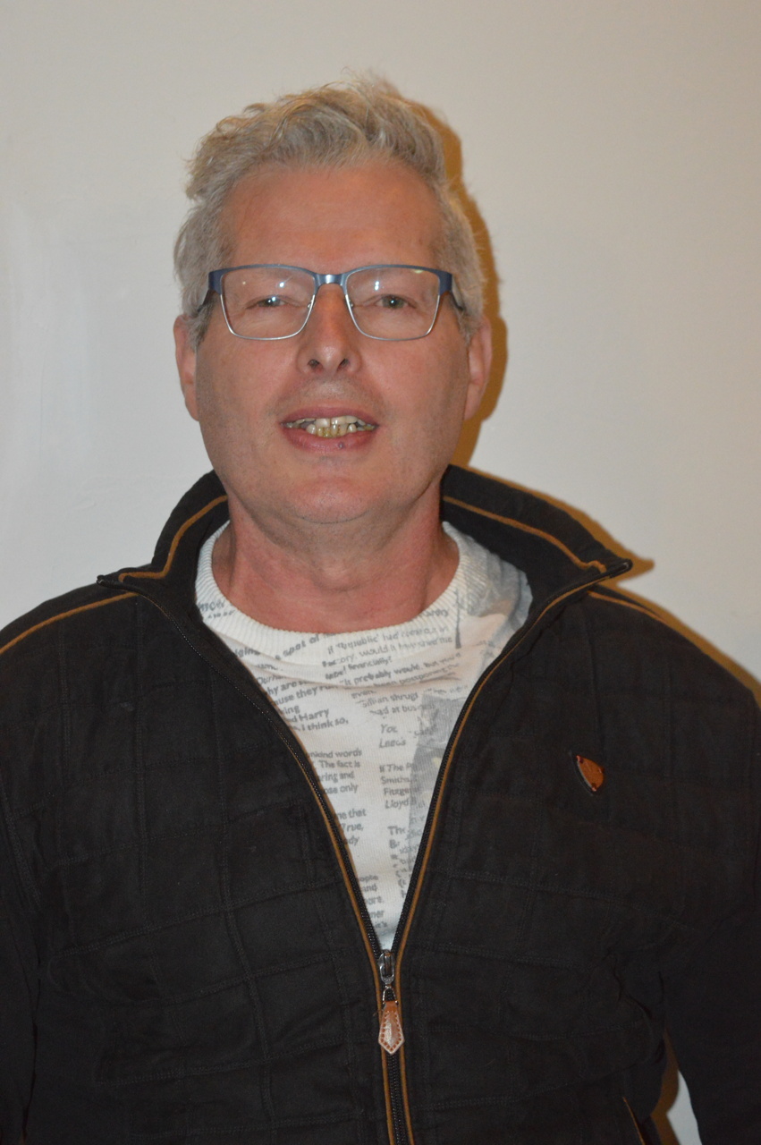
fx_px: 2478
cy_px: 572
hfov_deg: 17.5
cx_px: 380
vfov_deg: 26.0
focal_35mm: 78
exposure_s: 1/60
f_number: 5.6
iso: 3200
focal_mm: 52
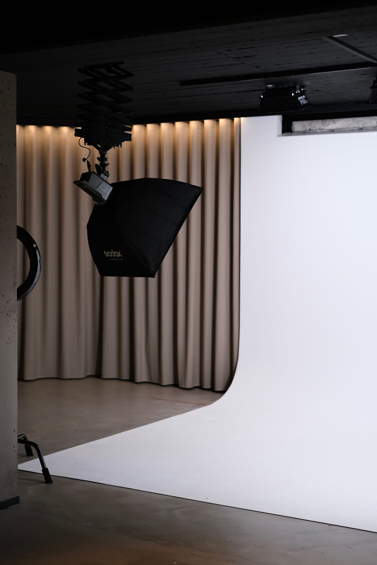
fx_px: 785
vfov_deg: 39.6
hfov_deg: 27.0
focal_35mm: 50
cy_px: 282
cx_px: 188
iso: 320
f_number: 1.6
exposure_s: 1/120
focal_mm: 33
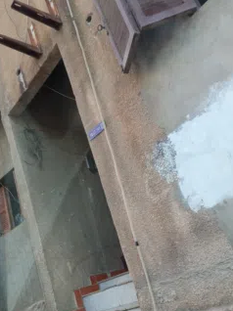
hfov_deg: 41.6
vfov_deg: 53.7
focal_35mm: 34
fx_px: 306
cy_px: 183
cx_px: 96
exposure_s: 1/50
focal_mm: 3.79
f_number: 2.2
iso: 112
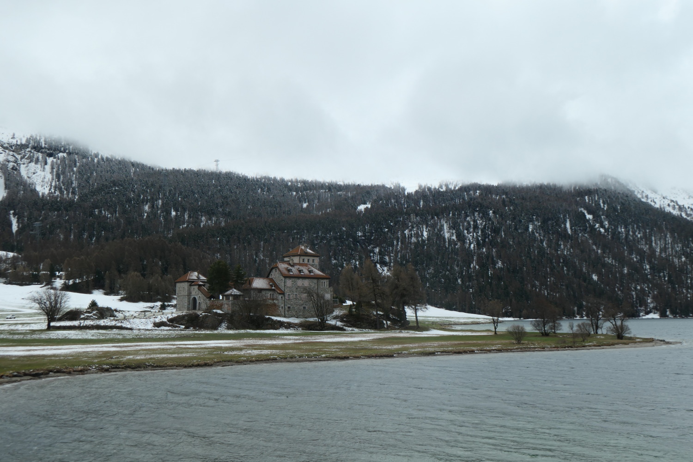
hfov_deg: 51.9
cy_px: 231
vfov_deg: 35.9
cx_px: 346
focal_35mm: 37
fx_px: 712
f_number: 6.3
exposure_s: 1/1000
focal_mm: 13.4
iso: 200
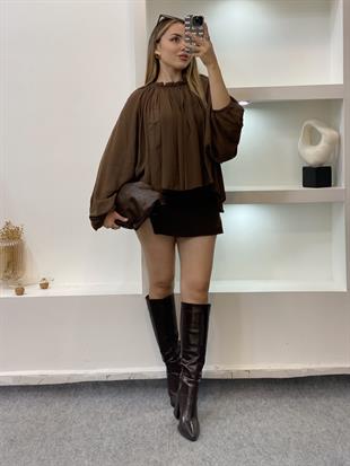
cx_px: 175
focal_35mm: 52
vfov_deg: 36.8
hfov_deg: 28.0
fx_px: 701
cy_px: 233
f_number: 2
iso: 100
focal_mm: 6
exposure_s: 1/100
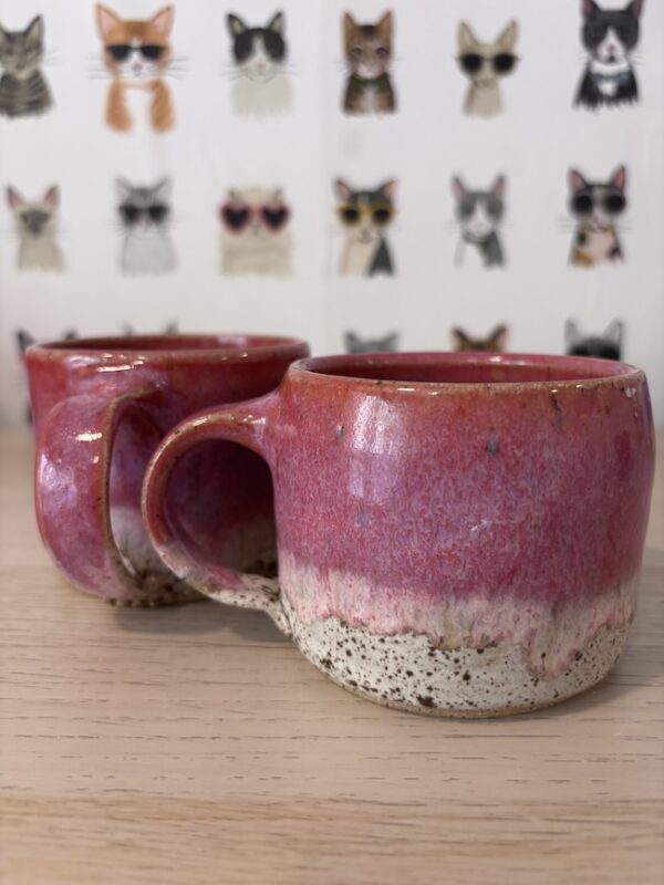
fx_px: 665
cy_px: 442
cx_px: 332
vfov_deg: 67.3
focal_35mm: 26
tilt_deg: -12.1
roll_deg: -1.0
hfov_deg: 53.1
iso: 160
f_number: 1.6
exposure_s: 1/60
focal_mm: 5.96
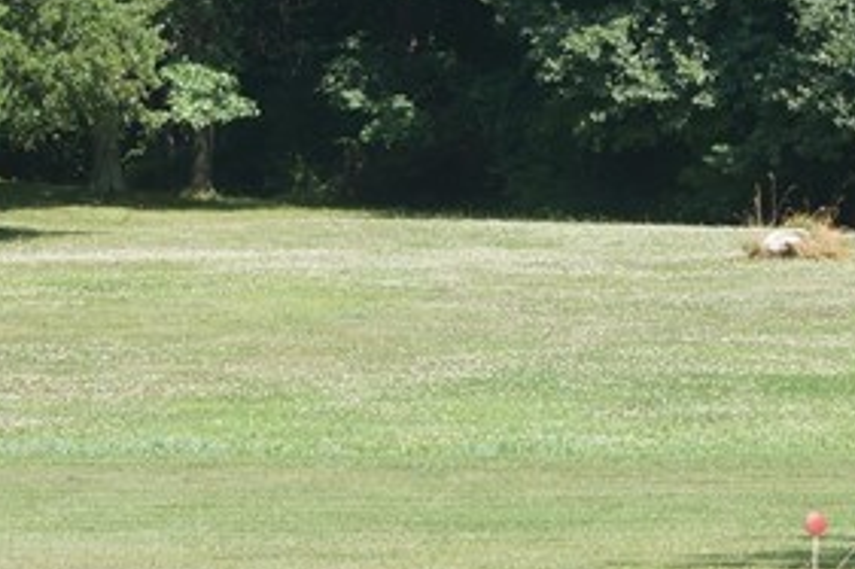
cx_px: 604
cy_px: 180
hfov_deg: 10.1
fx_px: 4817
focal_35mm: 203
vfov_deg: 6.8
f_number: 7.1
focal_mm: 35
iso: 100
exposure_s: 1/200
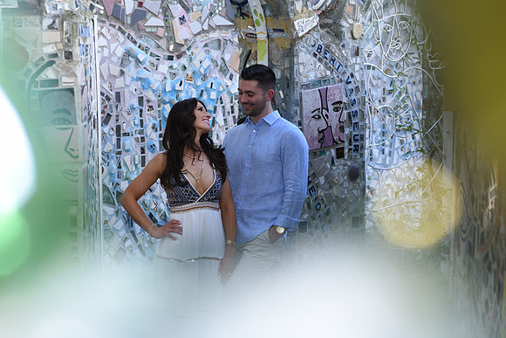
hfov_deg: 23.9
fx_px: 1195
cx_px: 253
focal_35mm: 85
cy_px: 169
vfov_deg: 16.1
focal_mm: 85
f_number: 4
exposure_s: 1/160
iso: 320
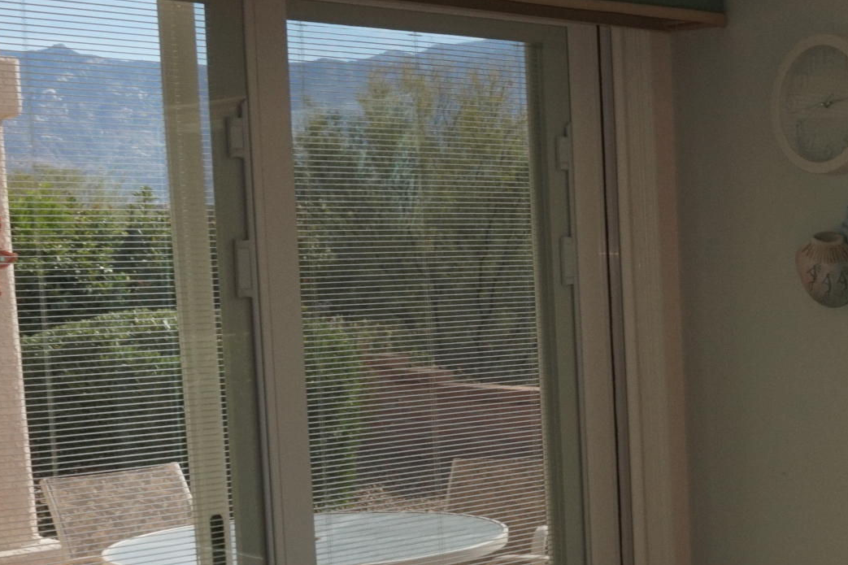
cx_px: 928
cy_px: 419
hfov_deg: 26.9
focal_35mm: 69
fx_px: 1625
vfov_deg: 19.6
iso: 320
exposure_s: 1/125
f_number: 14
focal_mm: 16
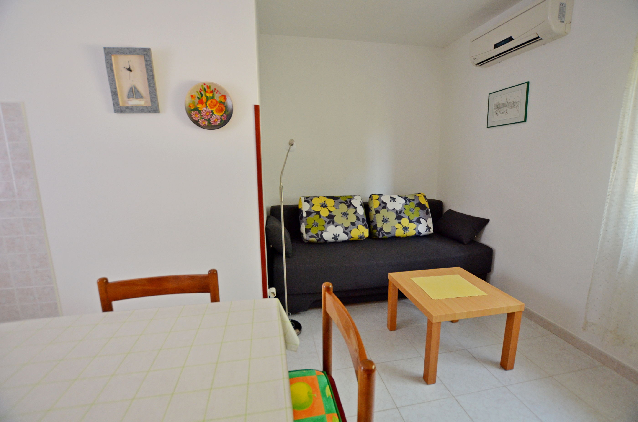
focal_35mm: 15
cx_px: 319
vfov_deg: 77.1
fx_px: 265
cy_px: 211
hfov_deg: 100.5
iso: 1000
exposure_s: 1/60
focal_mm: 10
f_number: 4
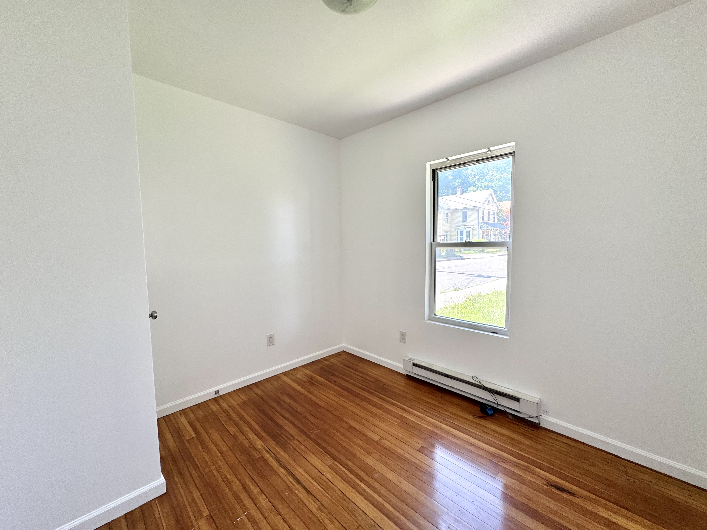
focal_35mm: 14
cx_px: 354
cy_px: 265
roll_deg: +1.1
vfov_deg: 85.7
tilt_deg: -4.8
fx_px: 286
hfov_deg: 102.1
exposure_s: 1/99
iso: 50
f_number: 2.2
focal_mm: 2.22
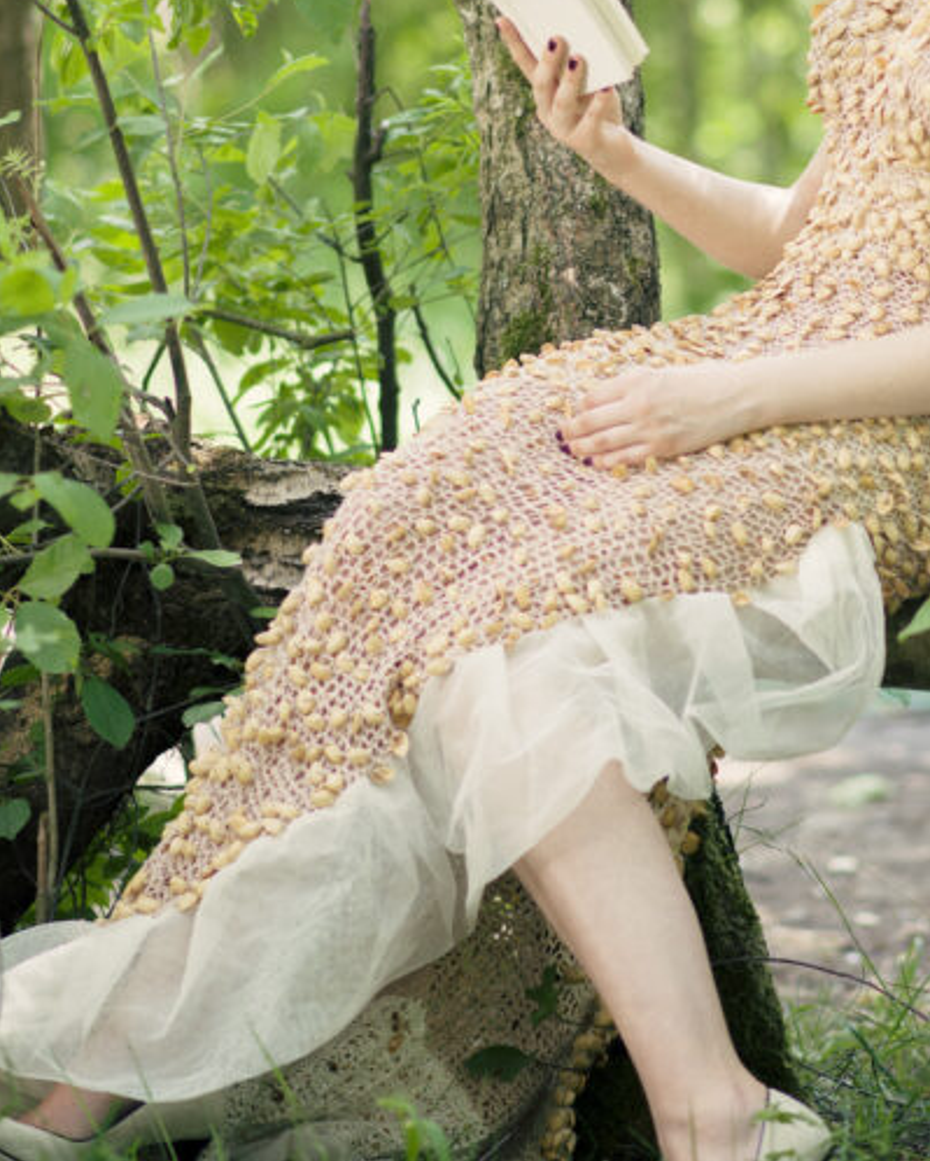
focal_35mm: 164
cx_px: 607
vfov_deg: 11.7
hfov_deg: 9.4
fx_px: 5637
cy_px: 266
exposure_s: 1/800
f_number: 2
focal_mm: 85
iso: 320
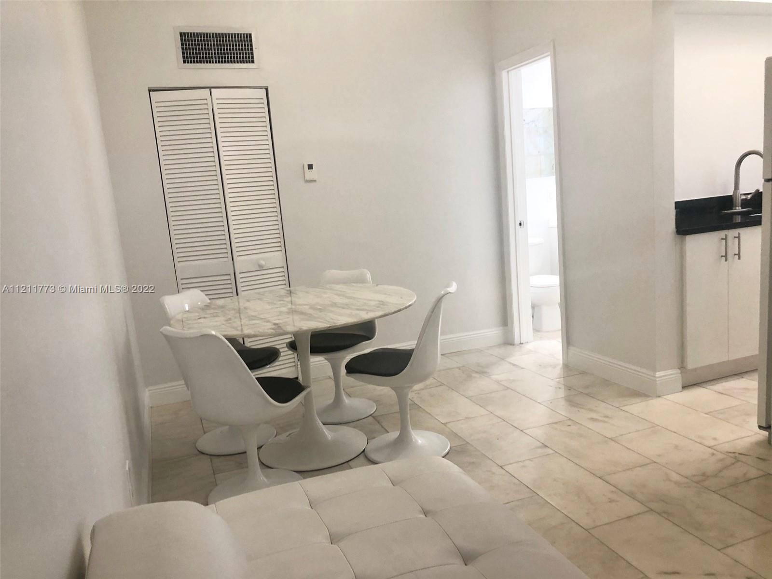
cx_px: 386
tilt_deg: -10.5
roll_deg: +5.6
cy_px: 290
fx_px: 624
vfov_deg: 49.7
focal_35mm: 28
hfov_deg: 63.4
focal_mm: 4
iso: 40
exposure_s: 1/17
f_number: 1.8
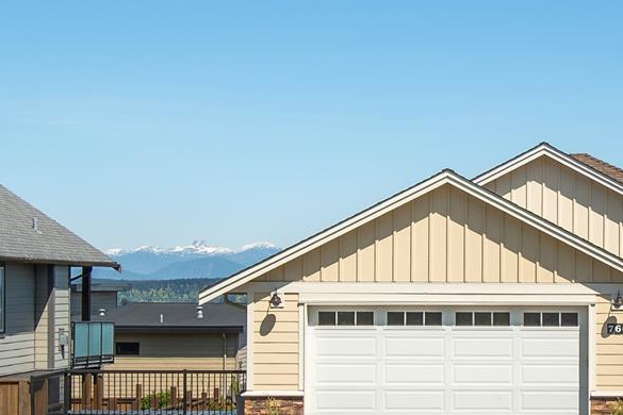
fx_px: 1090
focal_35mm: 63
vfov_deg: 21.6
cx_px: 526
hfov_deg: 30.8
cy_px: 242
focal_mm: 24
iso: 160
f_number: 8
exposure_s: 1/800
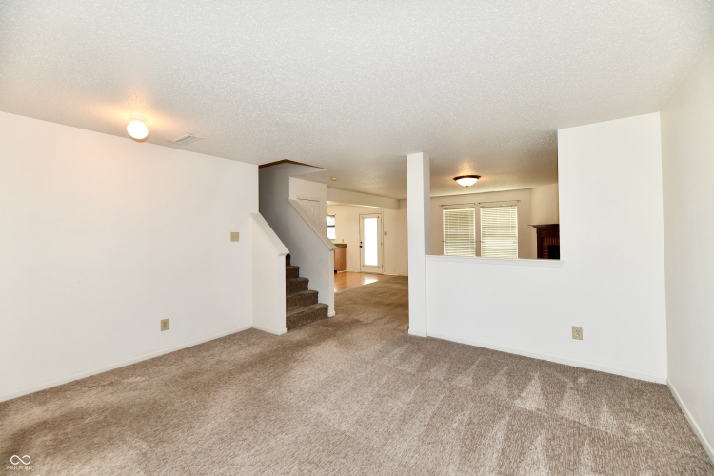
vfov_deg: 81.2
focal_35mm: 14
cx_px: 357
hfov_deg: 104.3
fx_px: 278
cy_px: 238
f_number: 6.3
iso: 640
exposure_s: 1/60
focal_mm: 14
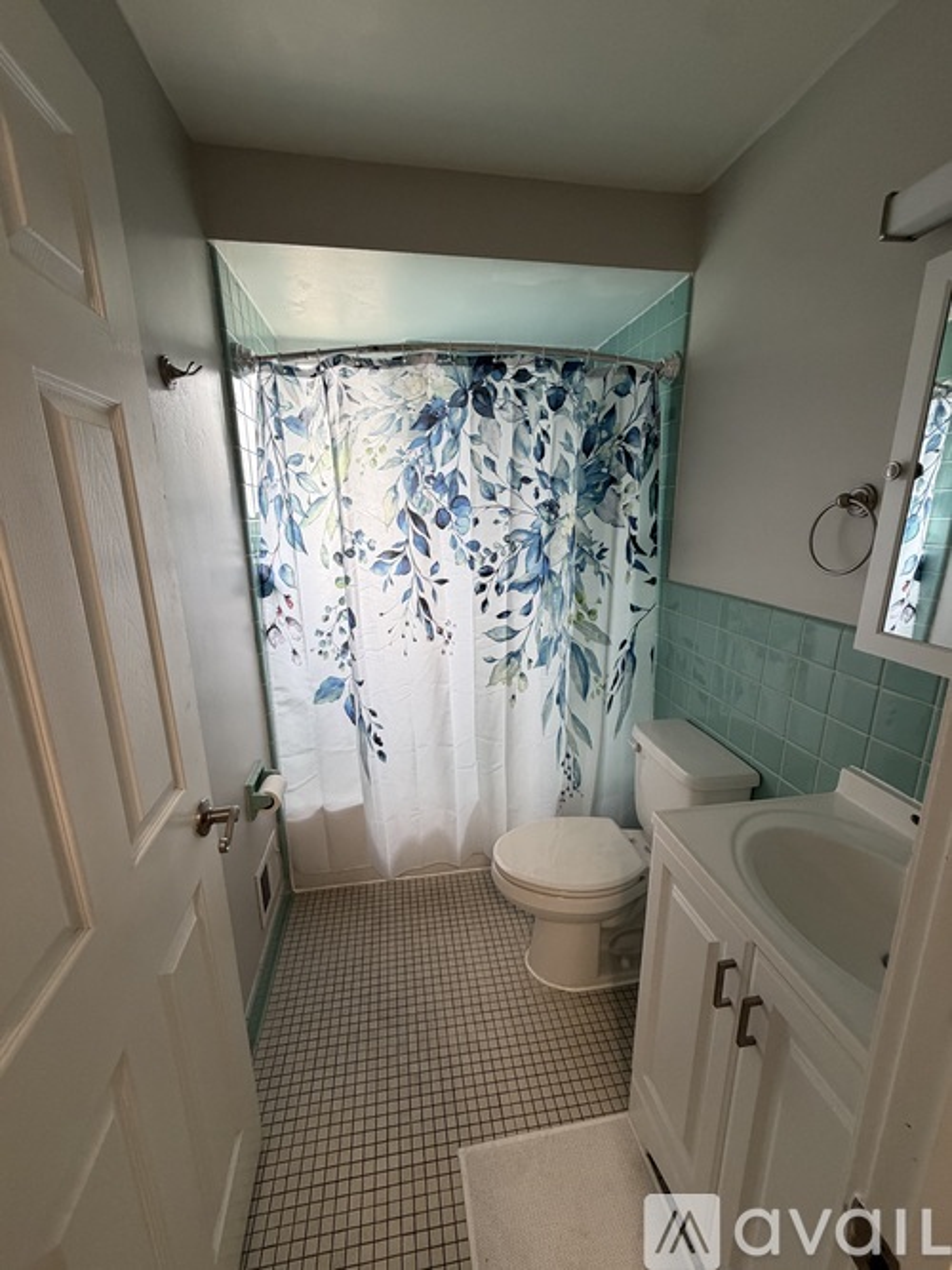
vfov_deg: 102.1
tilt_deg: -13.3
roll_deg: +0.4
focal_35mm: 14
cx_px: 476
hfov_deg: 85.7
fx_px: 514
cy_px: 635
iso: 200
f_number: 2.2
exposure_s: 1/120
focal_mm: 2.22
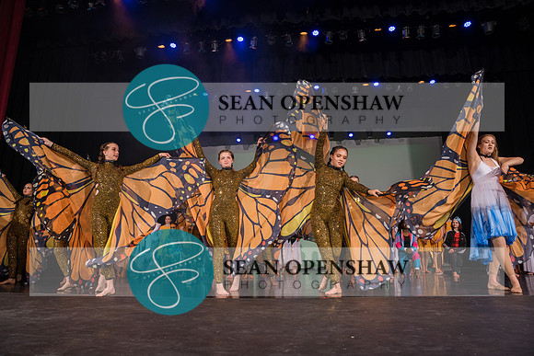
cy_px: 178
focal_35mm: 24
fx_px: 356
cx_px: 267
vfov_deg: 53.2
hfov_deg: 73.7
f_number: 4.5
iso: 800
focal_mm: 24
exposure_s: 1/400
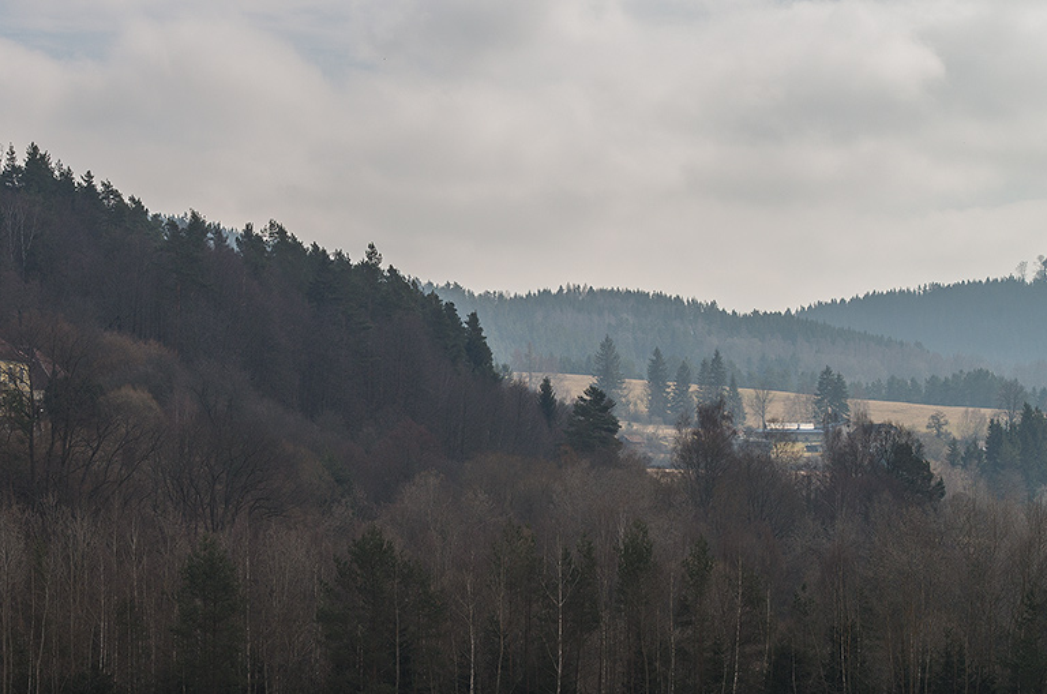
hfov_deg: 16.3
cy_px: 434
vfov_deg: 10.9
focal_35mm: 125
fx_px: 3629
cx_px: 278
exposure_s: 1/250
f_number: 13
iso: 250
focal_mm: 80
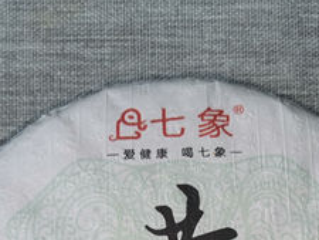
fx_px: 682
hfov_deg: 26.3
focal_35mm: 74
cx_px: 170
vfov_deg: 18.2
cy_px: 334
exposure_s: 1/270
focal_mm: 4.75
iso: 50
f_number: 1.8
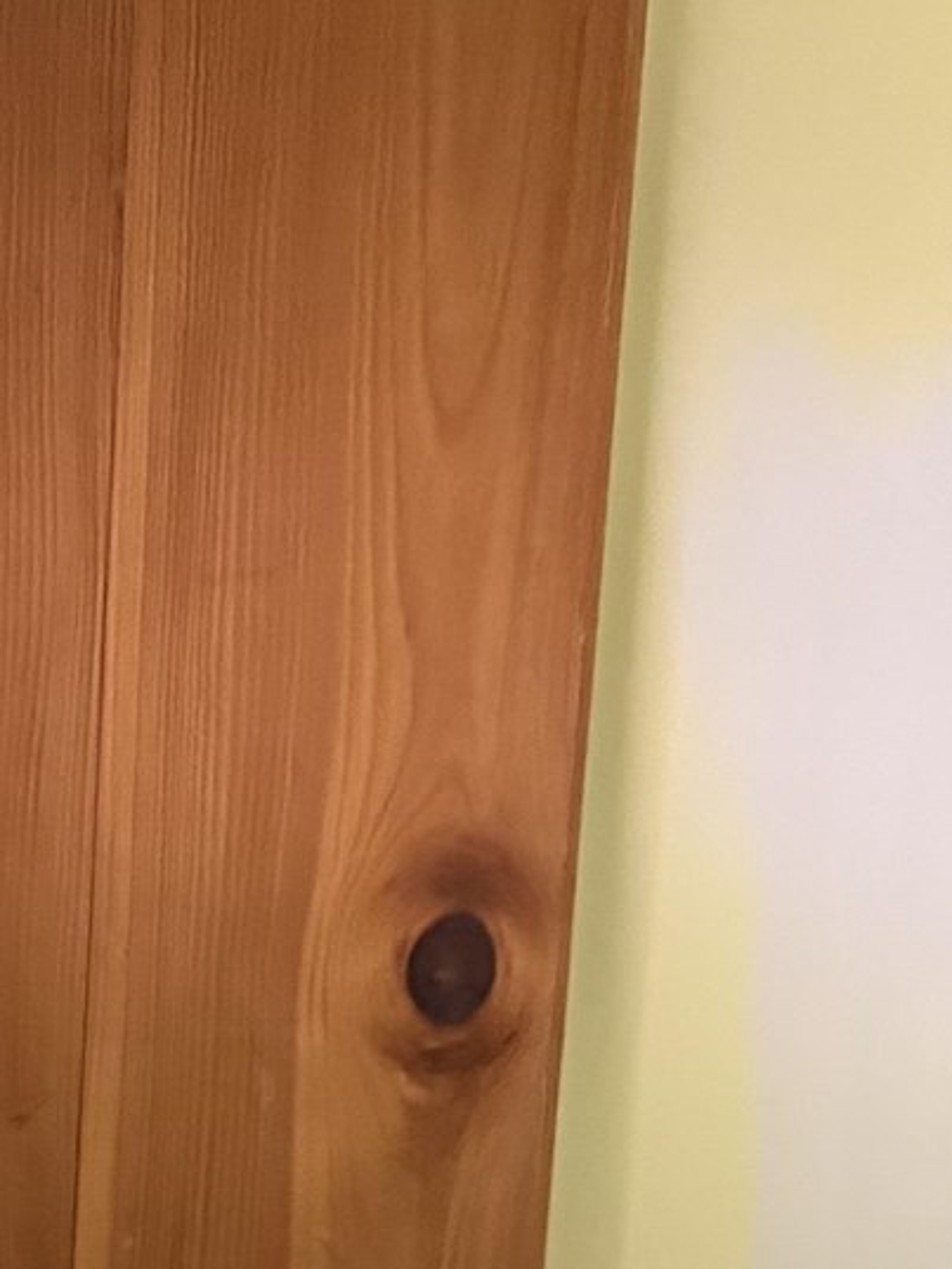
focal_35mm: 103
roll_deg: +0.5
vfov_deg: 16.3
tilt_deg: -16.9
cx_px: -869
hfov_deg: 12.8
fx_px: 3775
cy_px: 2231
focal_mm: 6.76
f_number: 1.78
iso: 800
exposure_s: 1/42
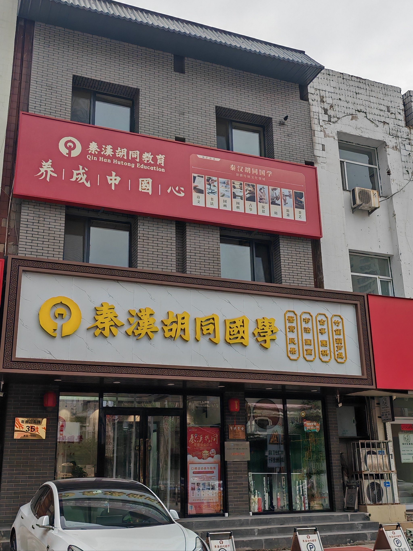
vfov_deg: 47.9
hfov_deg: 36.8
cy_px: 276
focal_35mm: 39
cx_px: 206
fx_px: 620
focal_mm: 5.52
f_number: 1.95
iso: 50
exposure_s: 1/625
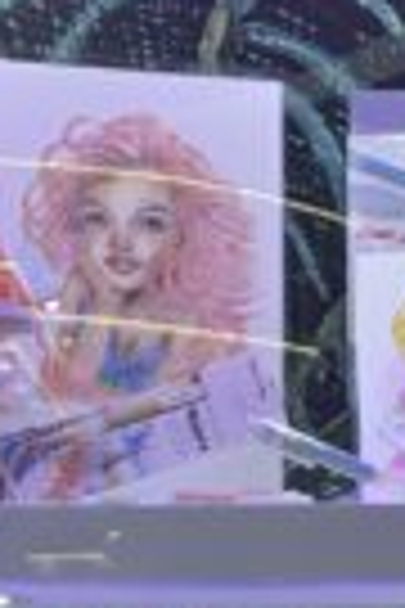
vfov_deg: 11.0
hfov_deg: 7.5
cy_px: 820
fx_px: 3071
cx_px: 176
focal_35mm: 182
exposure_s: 1/120
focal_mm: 6.25
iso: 25
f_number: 1.7
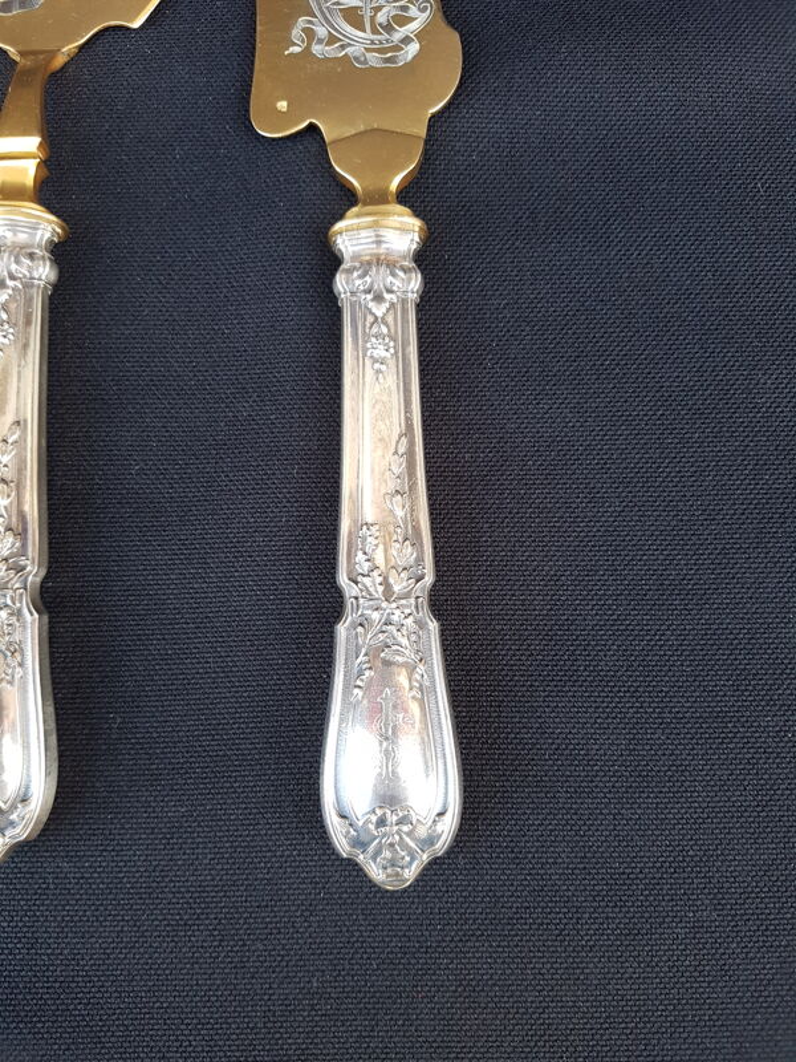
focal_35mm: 26
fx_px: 797
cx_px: 398
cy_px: 531
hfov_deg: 53.1
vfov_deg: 67.3
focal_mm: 4.2
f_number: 1.7
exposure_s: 1/50
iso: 100
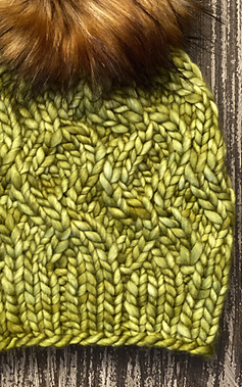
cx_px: 81
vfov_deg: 22.3
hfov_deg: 14.0
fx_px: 981
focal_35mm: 93
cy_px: 142
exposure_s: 1/17
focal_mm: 6
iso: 400
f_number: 2
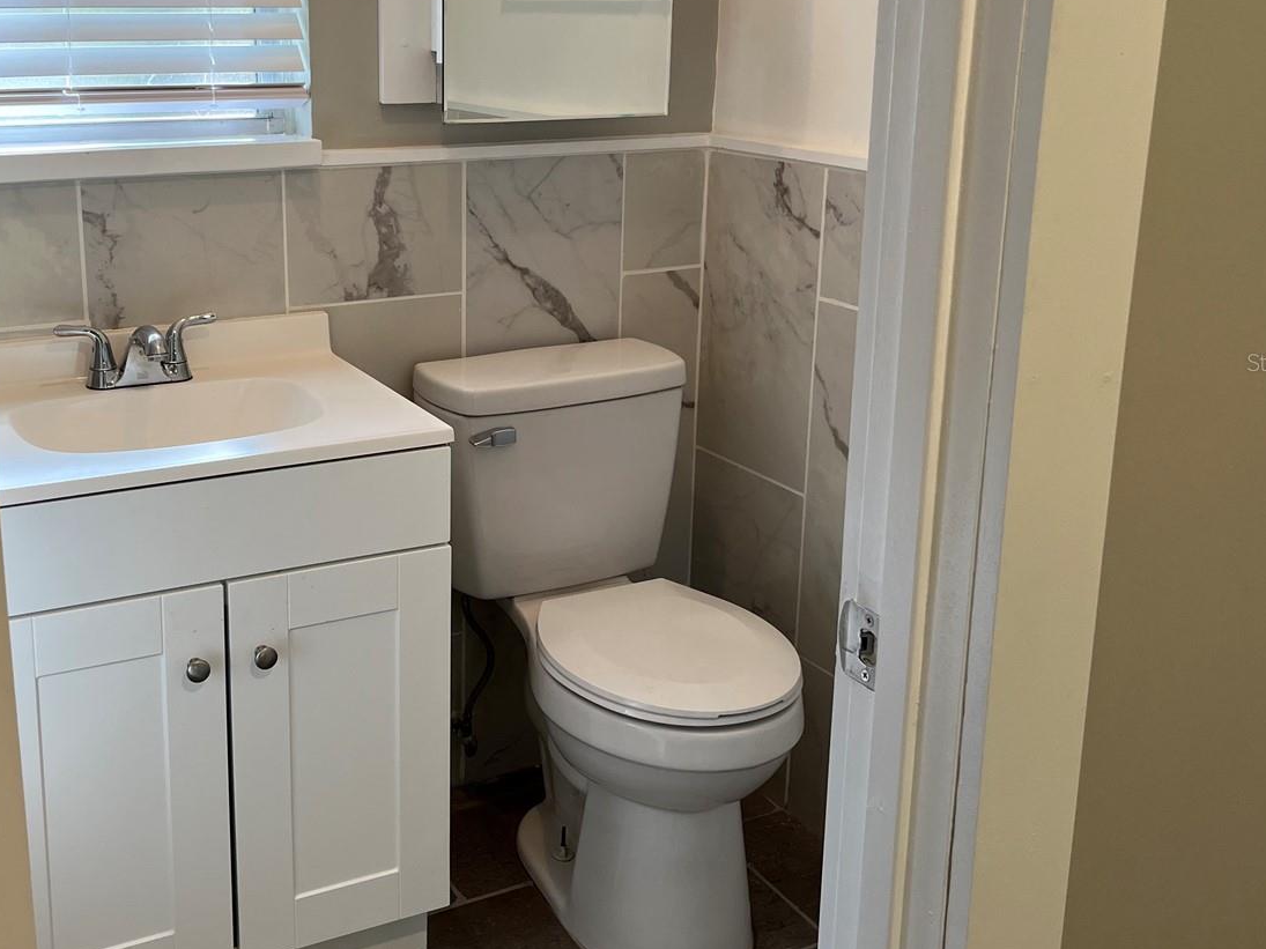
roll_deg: +0.1
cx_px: 431
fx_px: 1390
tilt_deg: -14.0
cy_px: 362
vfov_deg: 37.5
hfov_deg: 48.2
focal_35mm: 38
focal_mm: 5.1
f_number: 1.6
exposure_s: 1/120
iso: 100
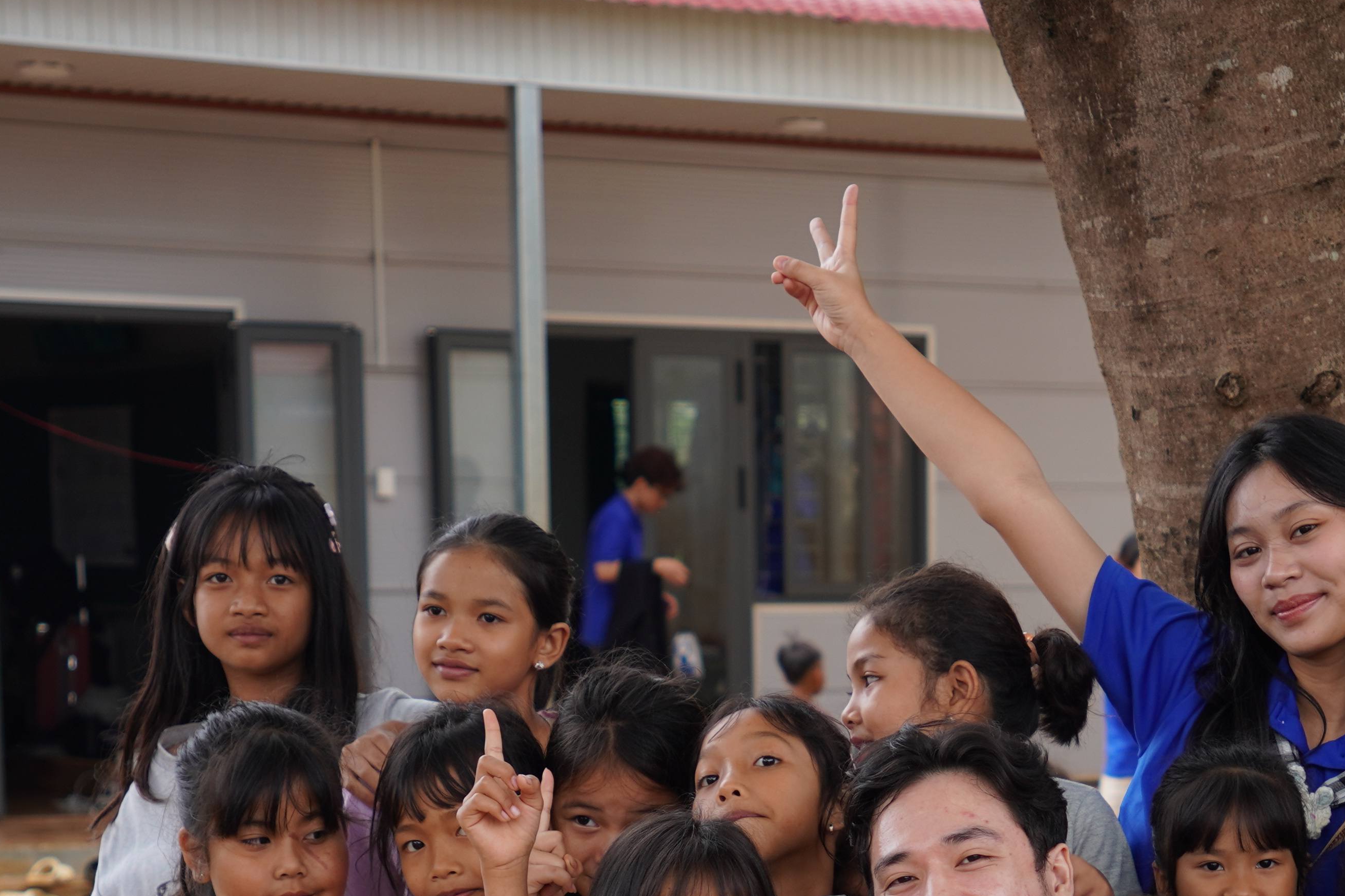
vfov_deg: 12.0
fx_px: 4201
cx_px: 1009
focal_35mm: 112
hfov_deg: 18.1
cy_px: 1001
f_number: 2.8
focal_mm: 32.8
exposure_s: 1/200
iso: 100
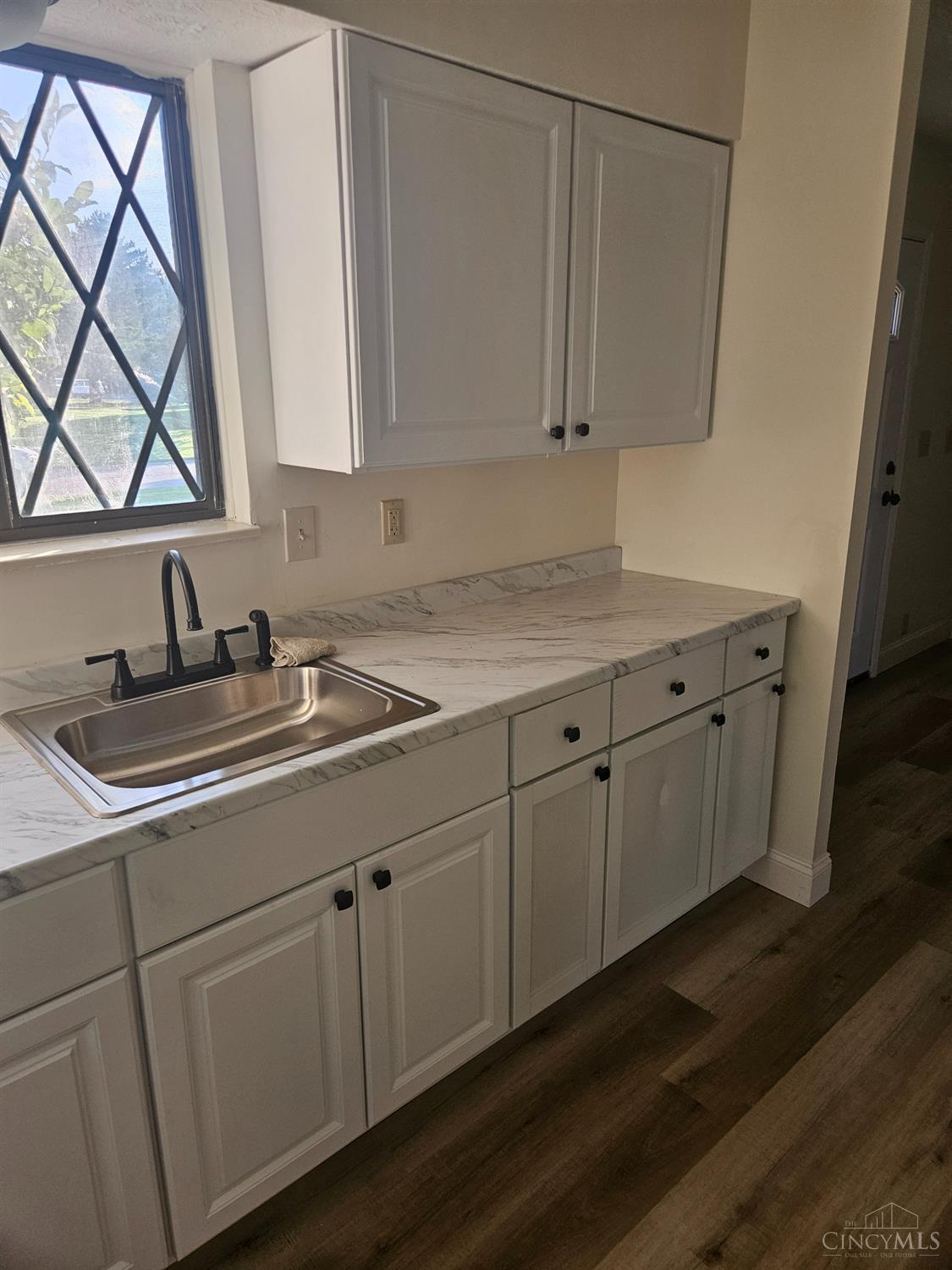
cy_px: 635
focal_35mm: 23
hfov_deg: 58.9
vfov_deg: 73.9
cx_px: 476
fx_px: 843
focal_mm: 5.4
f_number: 1.8
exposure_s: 1/359
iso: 160
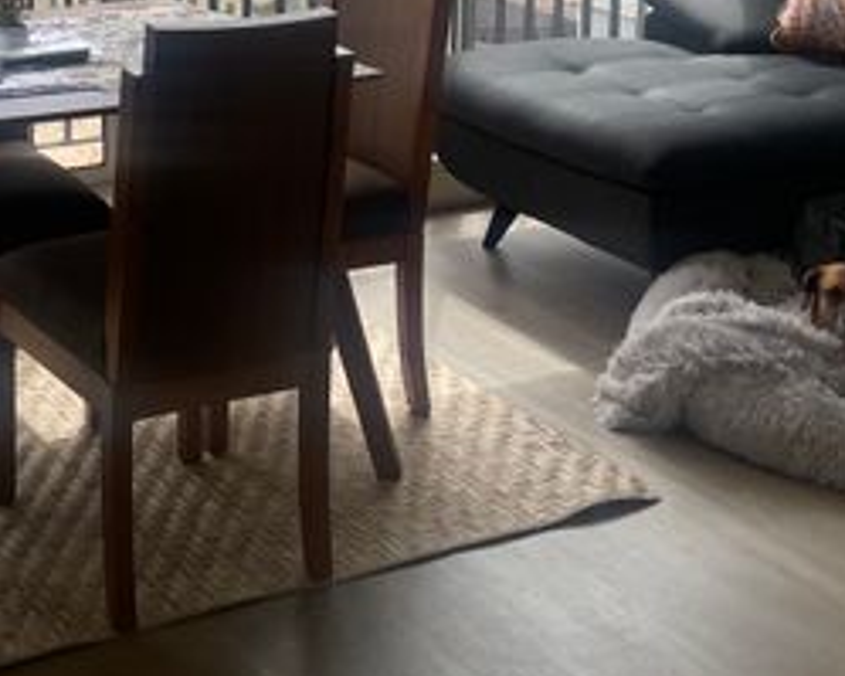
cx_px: 97
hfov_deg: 27.0
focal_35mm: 68
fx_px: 1700
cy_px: -112
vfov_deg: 21.1
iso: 32
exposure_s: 1/1531
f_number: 1.6
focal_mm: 4.2
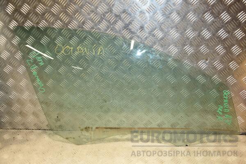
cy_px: 82
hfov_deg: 51.3
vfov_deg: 35.5
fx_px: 256
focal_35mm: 38
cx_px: 123
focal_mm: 25
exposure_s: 1/200
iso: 800
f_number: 5
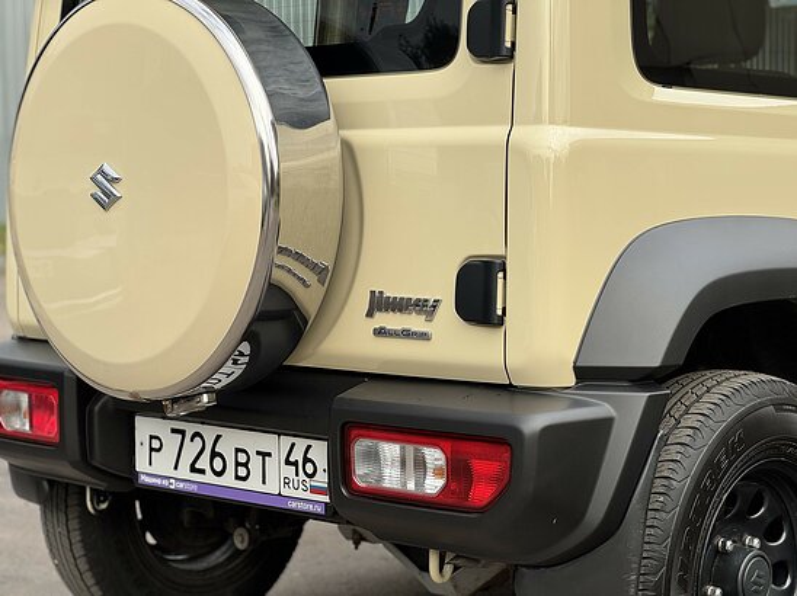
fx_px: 1771
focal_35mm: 77
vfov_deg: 19.1
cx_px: 398
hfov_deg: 25.4
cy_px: 298
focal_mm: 9
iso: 25
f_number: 2.8
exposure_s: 1/124
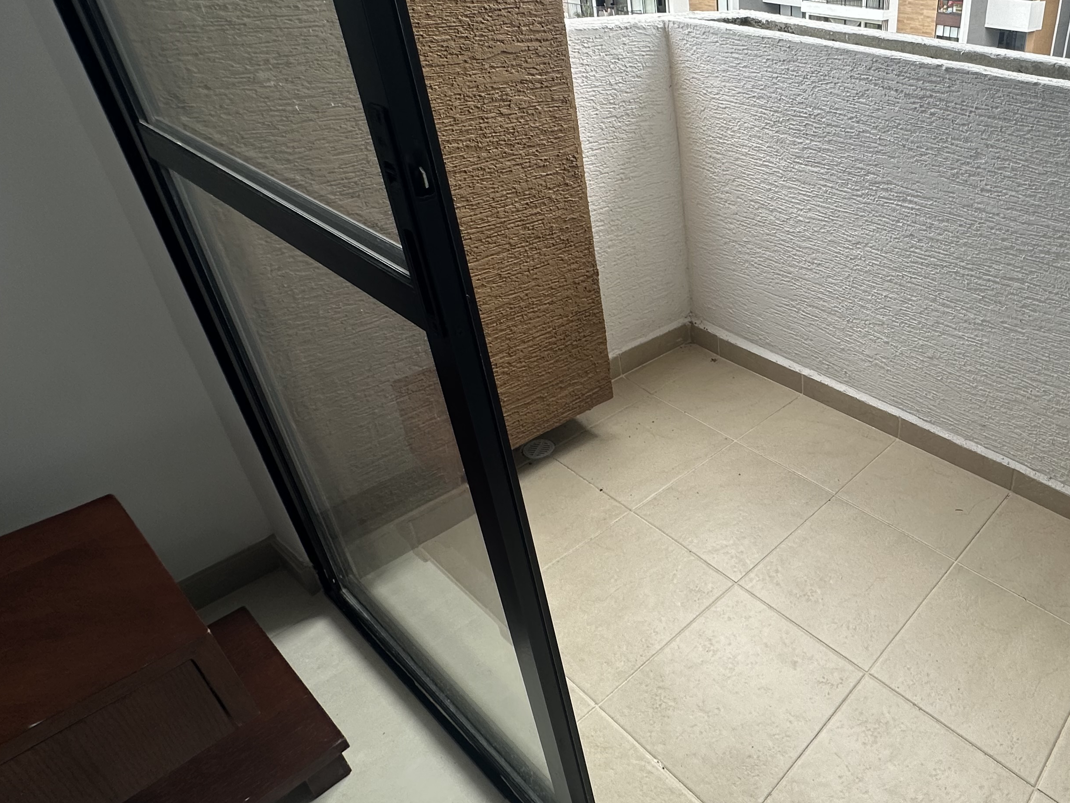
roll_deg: -3.2
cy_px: 321
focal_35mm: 23
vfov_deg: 58.4
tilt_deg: -27.4
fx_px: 711
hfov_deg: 66.3
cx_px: 873
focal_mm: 2.22
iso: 40
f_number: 2.2
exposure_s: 1/224
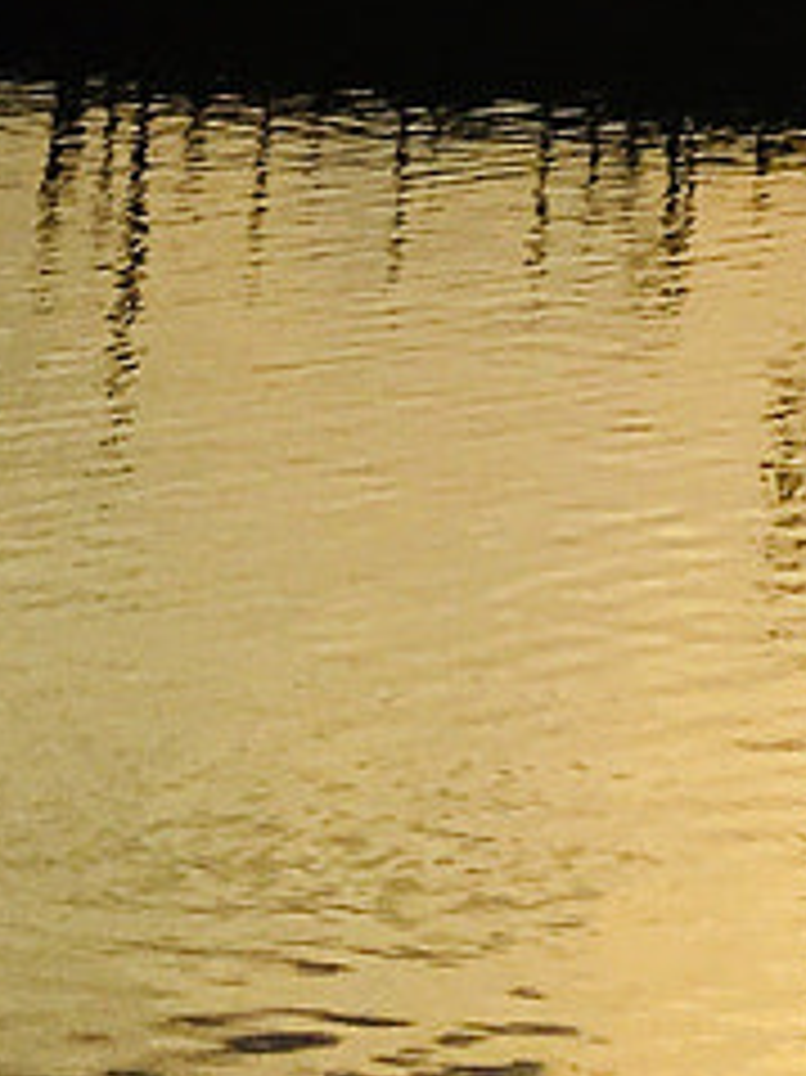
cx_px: 1837
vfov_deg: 8.9
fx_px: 6028
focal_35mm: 194
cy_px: -1756
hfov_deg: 7.2
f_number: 2.2
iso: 25
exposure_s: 1/6993
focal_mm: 4.15
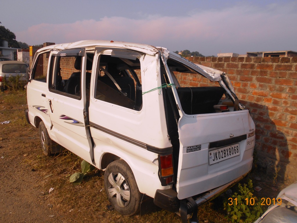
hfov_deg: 67.3
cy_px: 112
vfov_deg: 53.1
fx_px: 223
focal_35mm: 26
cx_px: 148
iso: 80
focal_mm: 4.6
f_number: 3.2
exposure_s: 1/1250
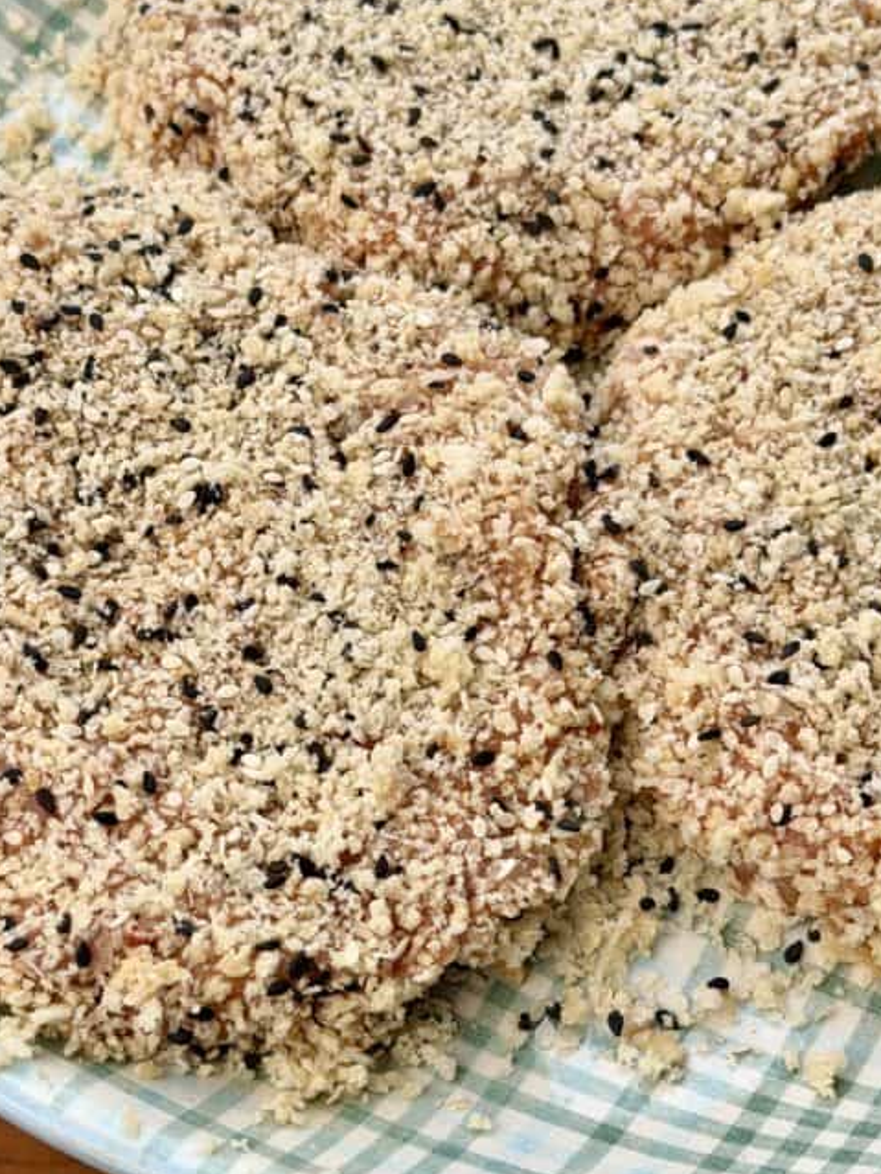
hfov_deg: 19.1
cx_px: 315
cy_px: 565
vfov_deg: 25.3
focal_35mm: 77
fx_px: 2611
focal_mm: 6.76
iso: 64
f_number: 1.78
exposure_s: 1/681
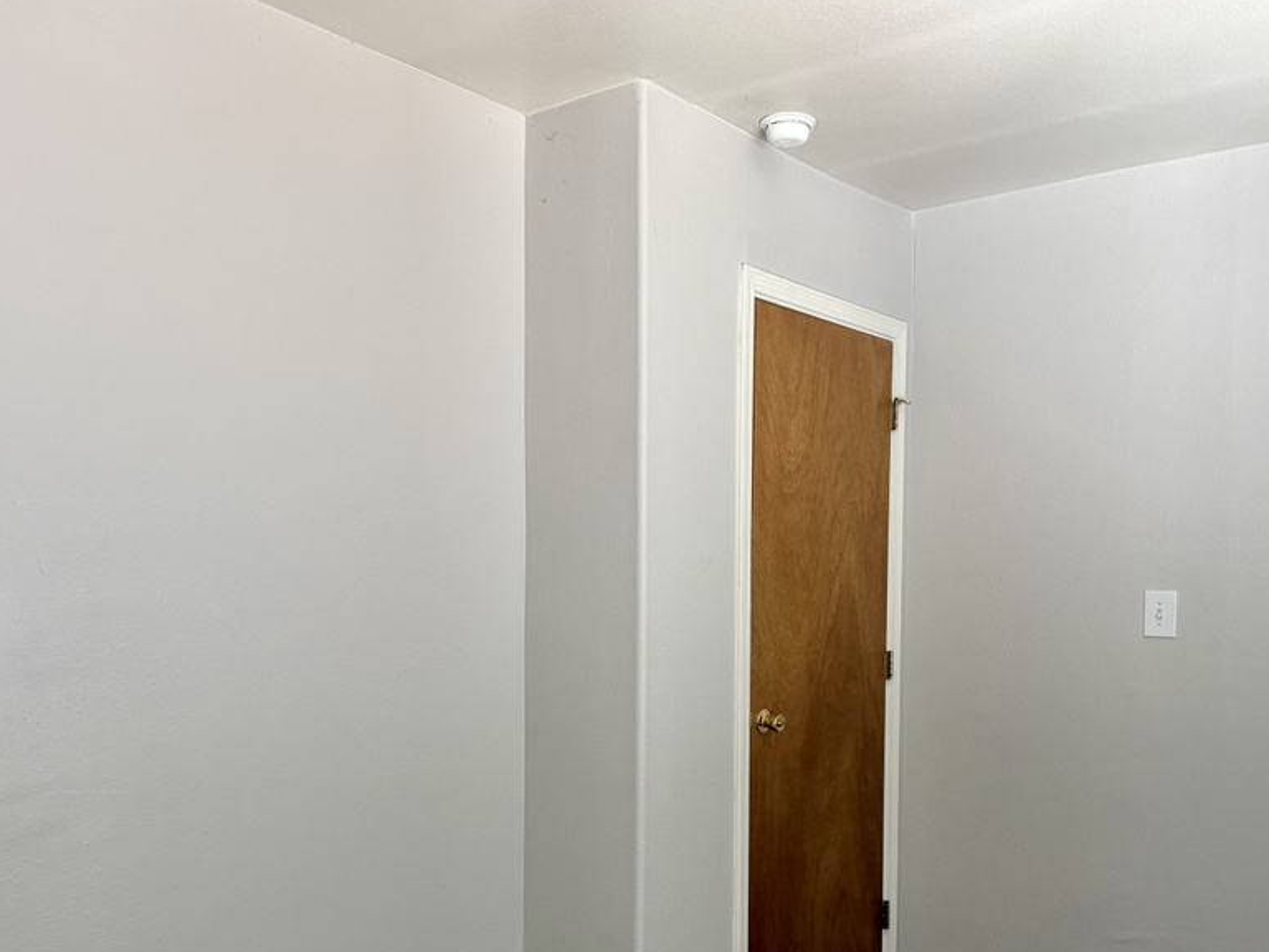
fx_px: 1173
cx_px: 711
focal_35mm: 32
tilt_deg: -3.0
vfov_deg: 43.7
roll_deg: -0.2
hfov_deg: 56.7
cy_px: 616
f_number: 1.78
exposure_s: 1/108
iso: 200
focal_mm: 6.76
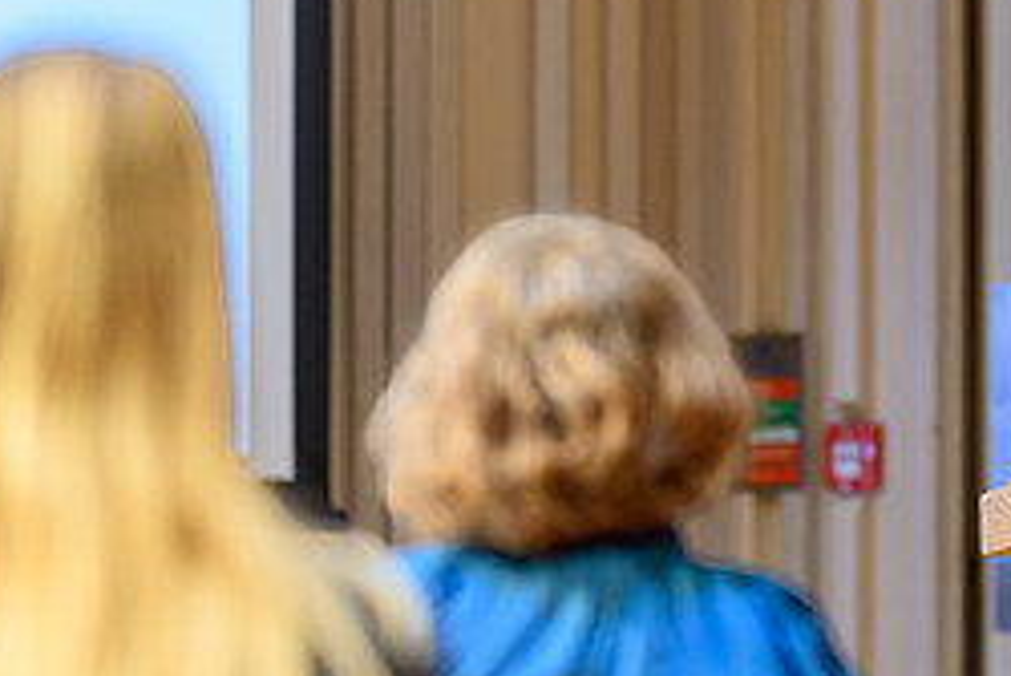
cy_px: 107
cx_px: 987
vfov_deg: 4.4
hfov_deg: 6.5
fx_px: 8823
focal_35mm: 314
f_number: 1.8
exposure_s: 1/400
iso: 1400
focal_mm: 135
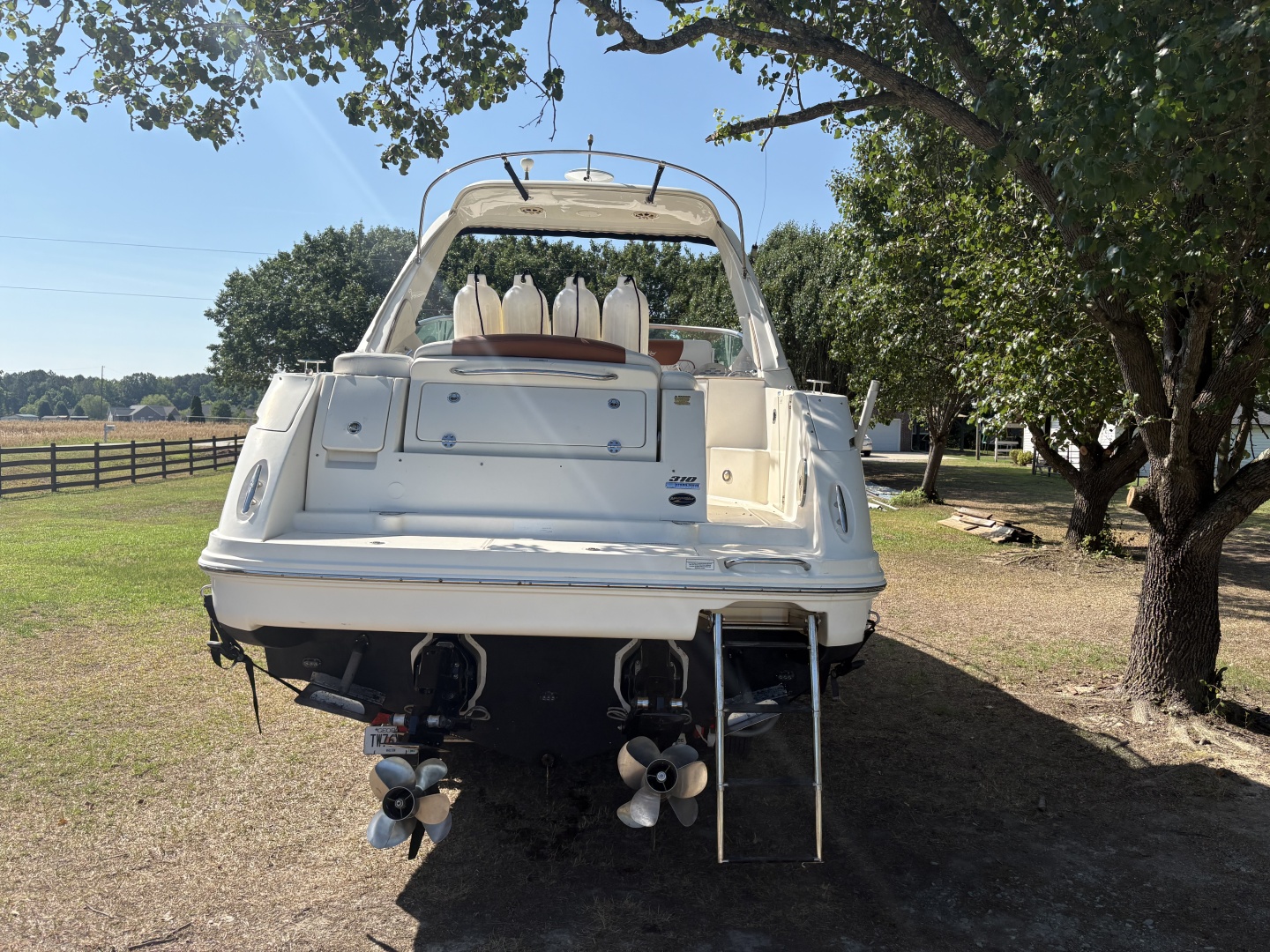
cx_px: 635
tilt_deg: -2.1
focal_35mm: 26
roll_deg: -0.9
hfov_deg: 67.3
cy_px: 476
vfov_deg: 53.1
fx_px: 954
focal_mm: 5.96
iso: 50
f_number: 1.6
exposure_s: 1/2747
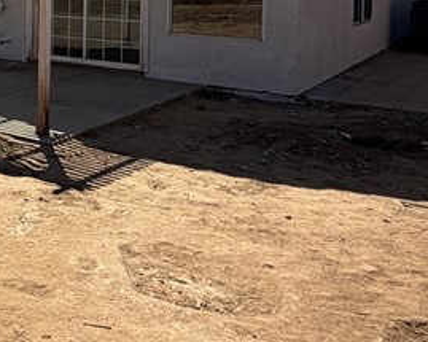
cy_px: -2
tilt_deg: -2.5
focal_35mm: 52
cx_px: -107
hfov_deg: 29.9
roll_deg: -0.3
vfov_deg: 27.4
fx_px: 658
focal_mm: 2.22
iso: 20
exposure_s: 1/1017
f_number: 2.2
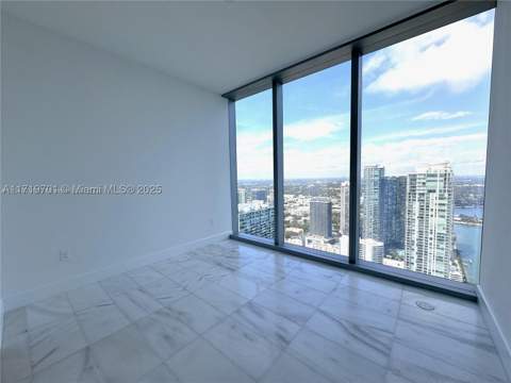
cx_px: 256
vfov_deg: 85.7
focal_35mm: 14
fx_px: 207
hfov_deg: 102.1
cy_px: 192
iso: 50
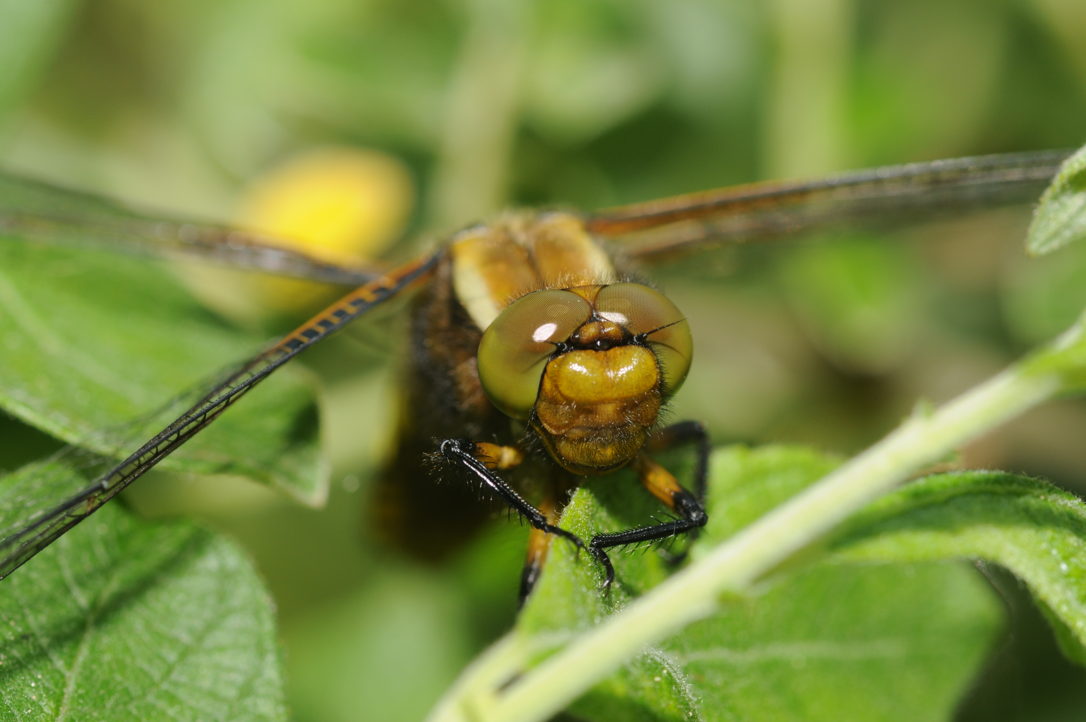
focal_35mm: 158
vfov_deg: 8.7
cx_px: 543
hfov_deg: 13.1
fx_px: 4745
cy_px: 361
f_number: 11
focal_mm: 105
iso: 200
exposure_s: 1/160
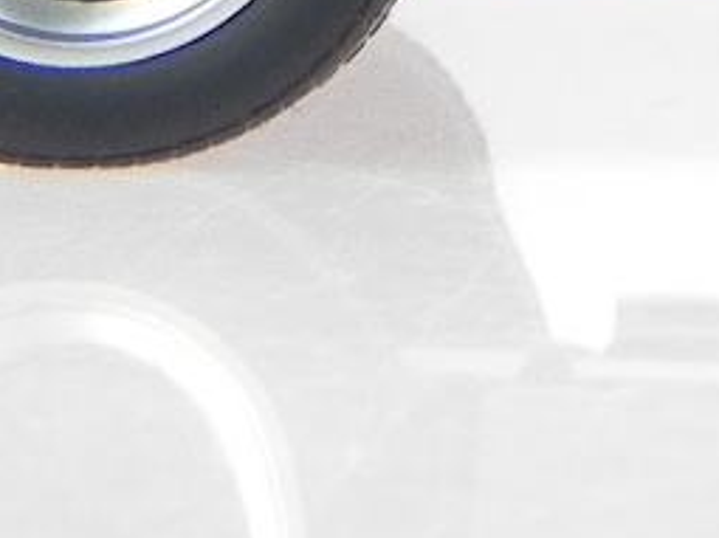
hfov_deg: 3.7
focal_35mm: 533
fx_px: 11066
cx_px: 1438
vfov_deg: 2.8
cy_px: -603
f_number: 7.1
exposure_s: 1/27.6
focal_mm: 15.1
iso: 200
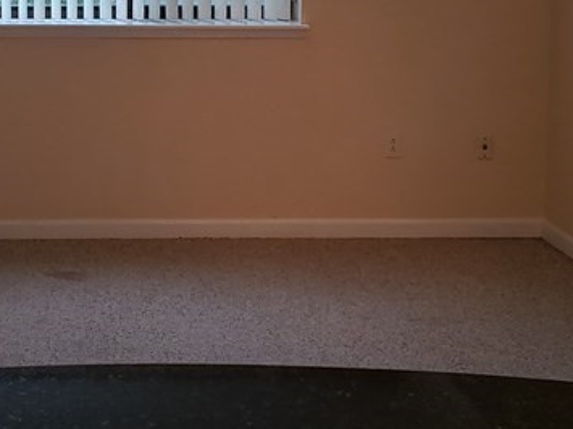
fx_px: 1241
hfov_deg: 25.2
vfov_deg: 18.9
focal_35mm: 75
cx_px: 60
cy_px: -29
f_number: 2.4
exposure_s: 1/60
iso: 160
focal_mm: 4.3
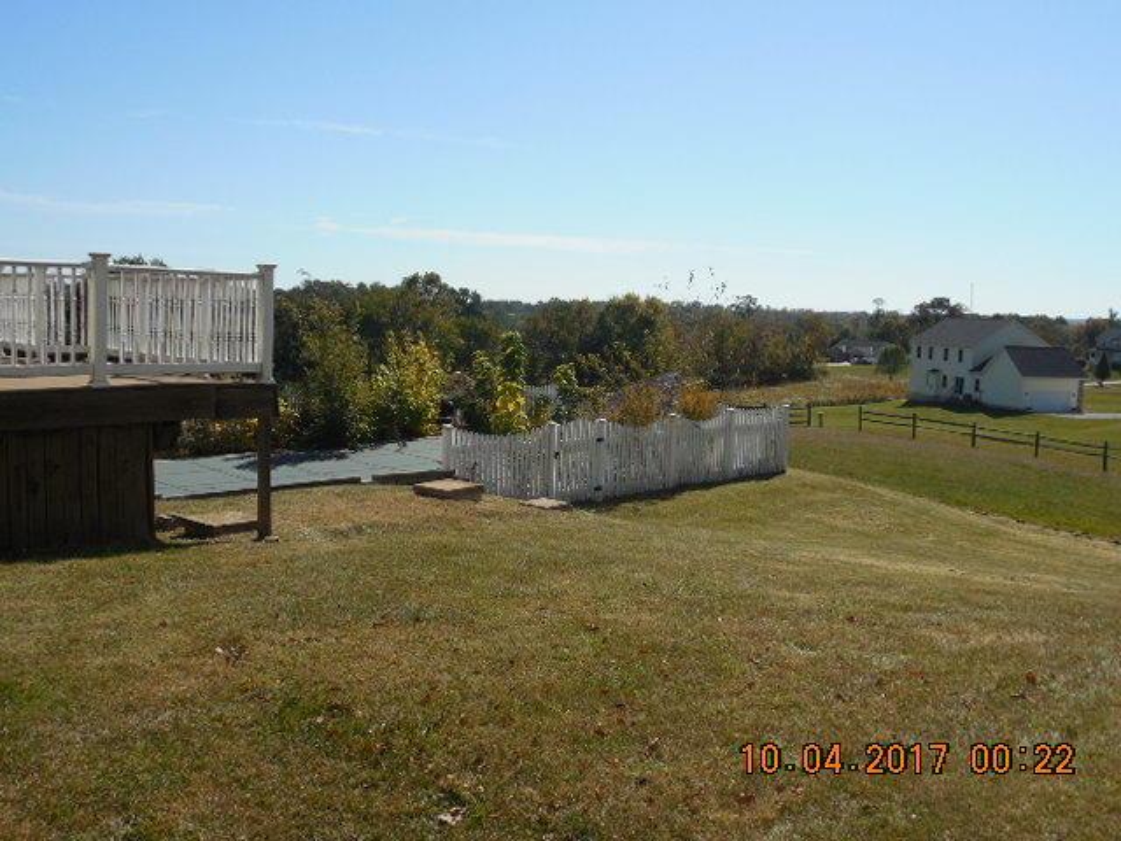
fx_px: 1133
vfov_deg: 40.7
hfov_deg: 52.6
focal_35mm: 35
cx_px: 560
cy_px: 420
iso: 125
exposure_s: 1/1600
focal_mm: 6.3
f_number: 3.7
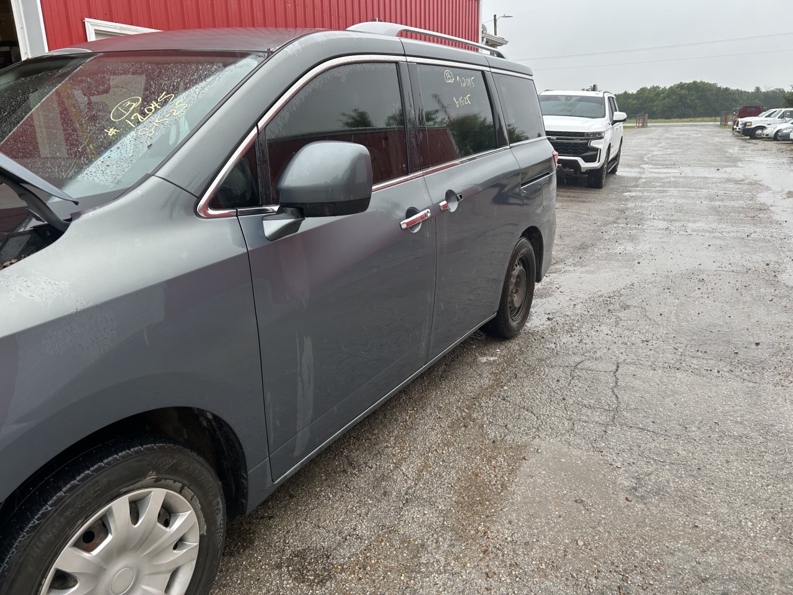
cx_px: 396
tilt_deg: -16.6
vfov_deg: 53.1
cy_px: 298
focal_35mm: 26
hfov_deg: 67.3
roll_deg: +1.0
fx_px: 596
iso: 32
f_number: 1.5
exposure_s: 1/121
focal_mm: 5.7
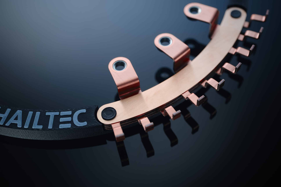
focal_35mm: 45
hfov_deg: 43.6
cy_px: 94
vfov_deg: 29.9
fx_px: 351
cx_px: 140
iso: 125
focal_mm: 30
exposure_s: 1/125
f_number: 4.5
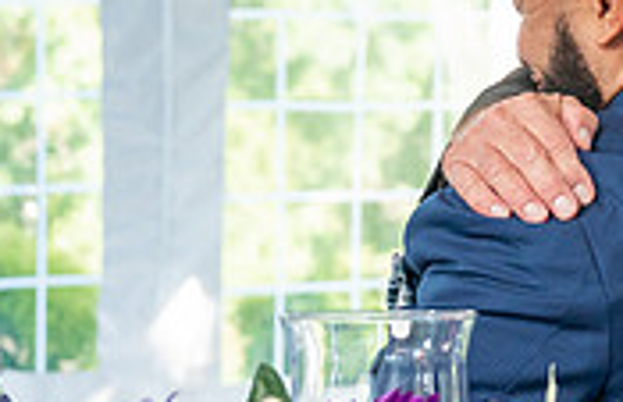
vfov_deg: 6.5
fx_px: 3531
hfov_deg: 9.9
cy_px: 166
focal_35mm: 206
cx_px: 742
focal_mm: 43
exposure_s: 1/200
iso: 640
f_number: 4
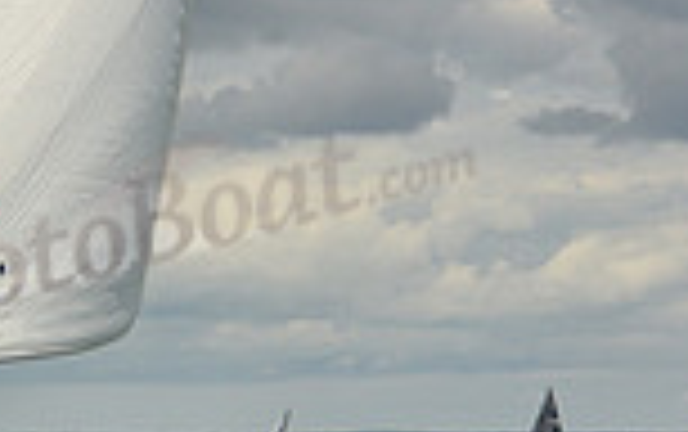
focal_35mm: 448
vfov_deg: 2.9
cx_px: -387
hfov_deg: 4.6
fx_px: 8409
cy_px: 524
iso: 320
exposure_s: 1/800
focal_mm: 116
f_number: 14
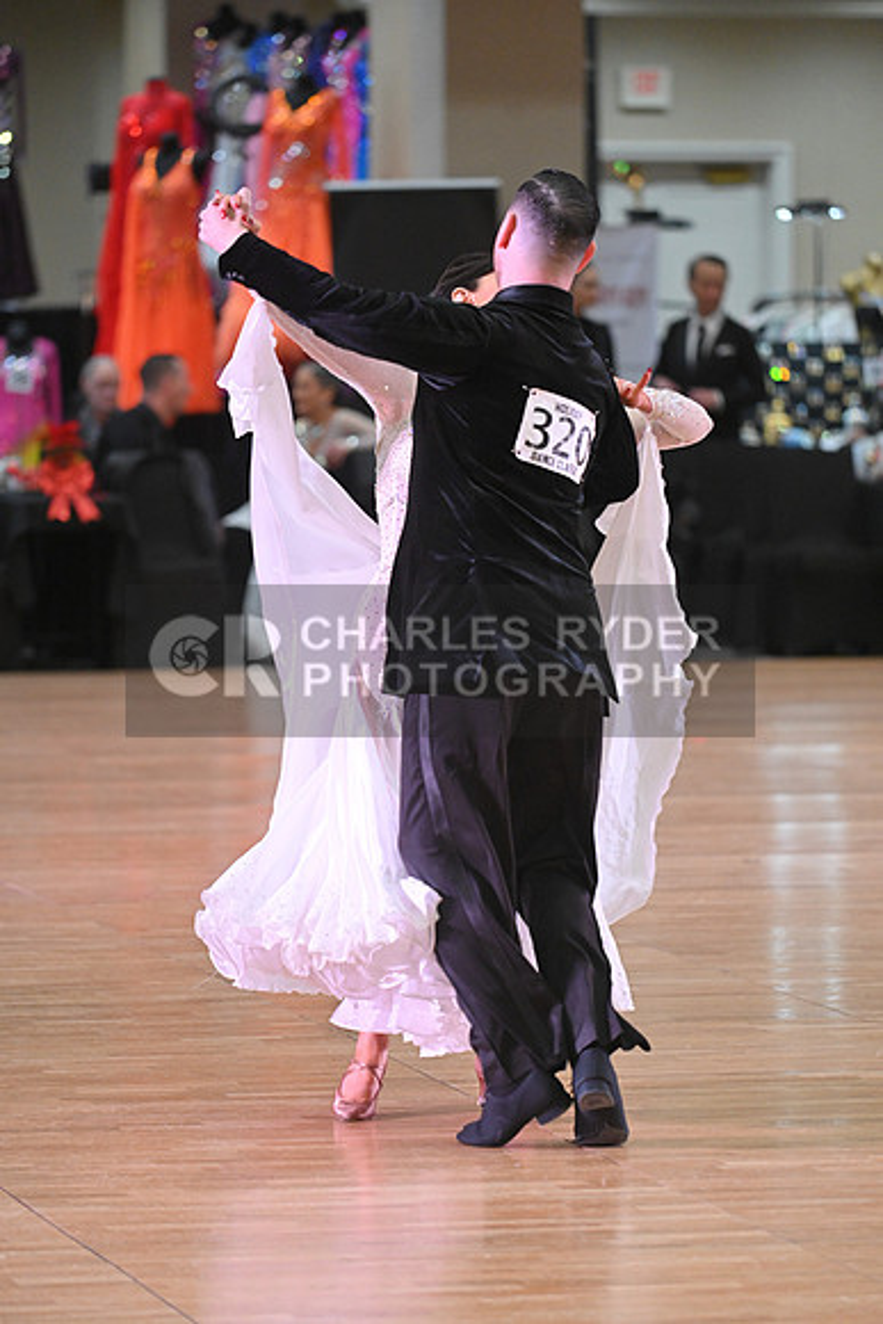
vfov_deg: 10.3
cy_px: 662
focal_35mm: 200
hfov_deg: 6.9
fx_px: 7353
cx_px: 442
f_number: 4.5
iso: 3200
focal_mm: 200
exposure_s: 1/400
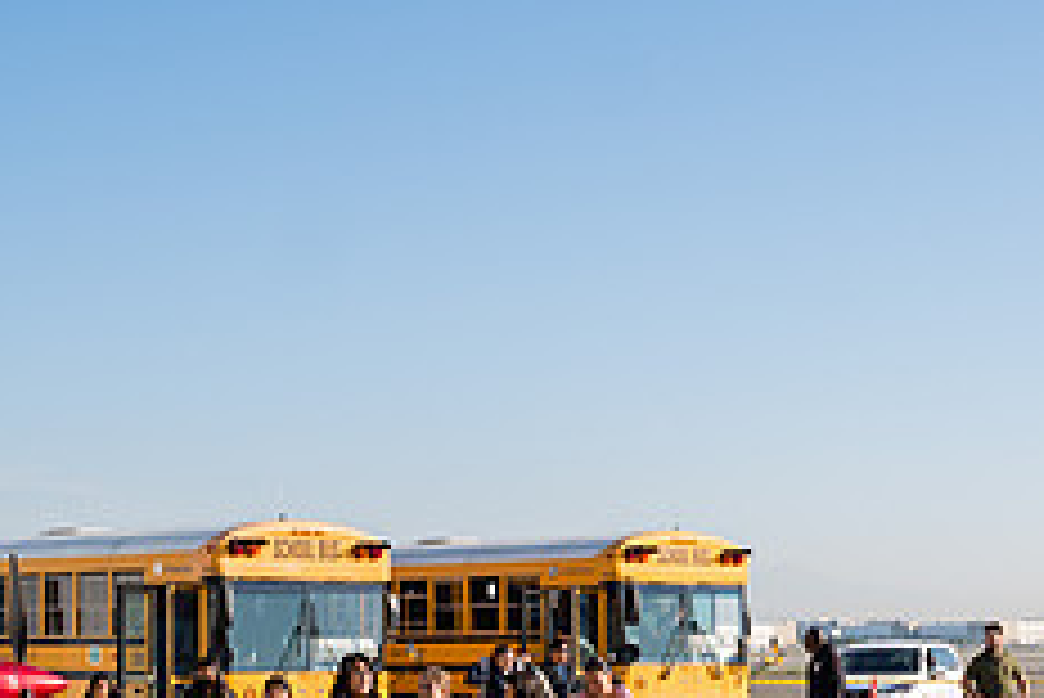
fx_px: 2466
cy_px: 543
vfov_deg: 16.0
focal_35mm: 85
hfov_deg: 23.9
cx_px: 544
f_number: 3.2
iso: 100
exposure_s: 1/1250
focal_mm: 34
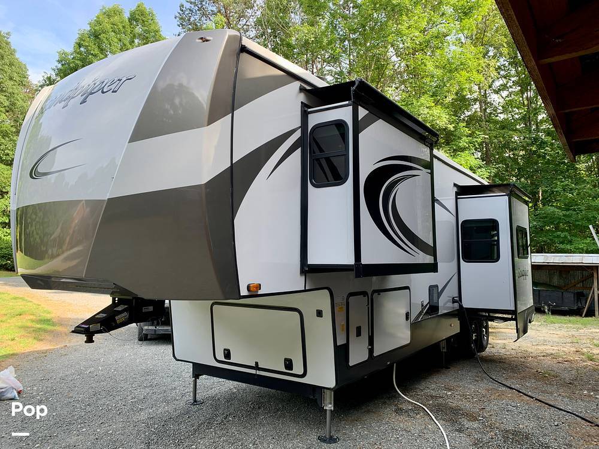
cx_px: 300
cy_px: 224
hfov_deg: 67.3
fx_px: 450
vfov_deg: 53.1
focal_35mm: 26
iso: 25
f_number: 1.8
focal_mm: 4.25
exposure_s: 1/271
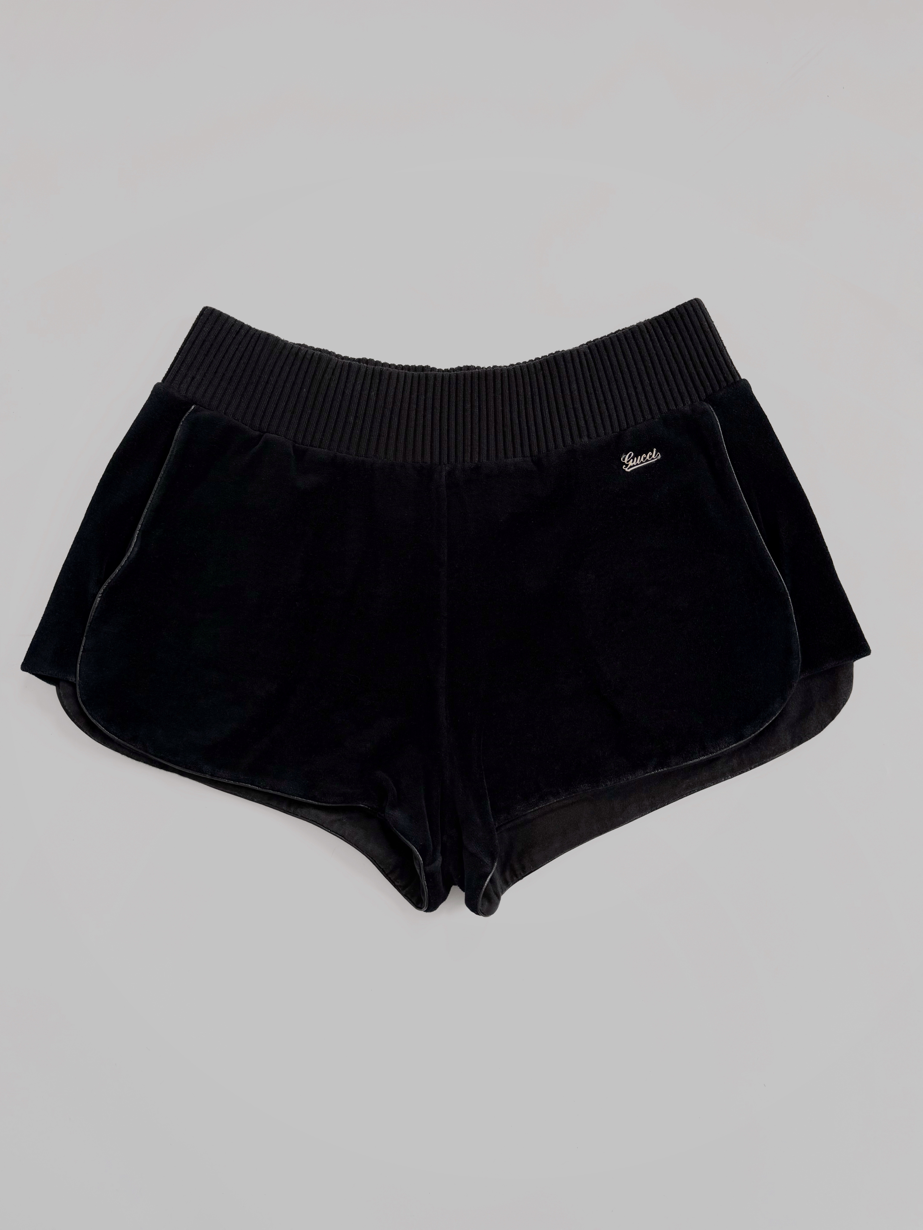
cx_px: 462
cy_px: 615
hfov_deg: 56.8
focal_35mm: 24
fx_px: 853
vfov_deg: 71.6
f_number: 1.78
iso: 64
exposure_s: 1/121
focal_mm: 6.76
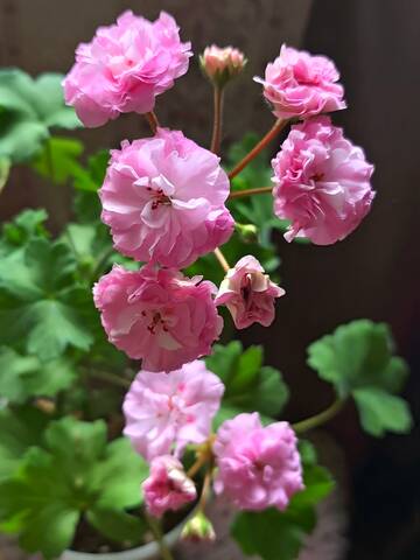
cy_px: 280
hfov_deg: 31.5
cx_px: 210
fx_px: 744
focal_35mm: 46
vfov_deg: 41.2
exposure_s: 1/86.6
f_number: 1.65
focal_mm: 6.19
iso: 125
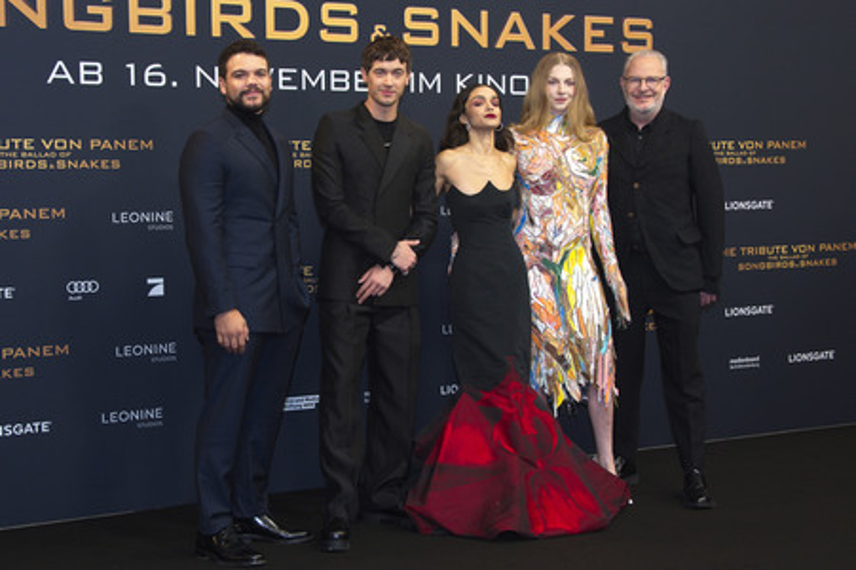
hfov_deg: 43.6
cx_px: 428
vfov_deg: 29.8
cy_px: 285
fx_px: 1069
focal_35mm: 45
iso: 1000
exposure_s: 1/200
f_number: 5.6
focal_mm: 45
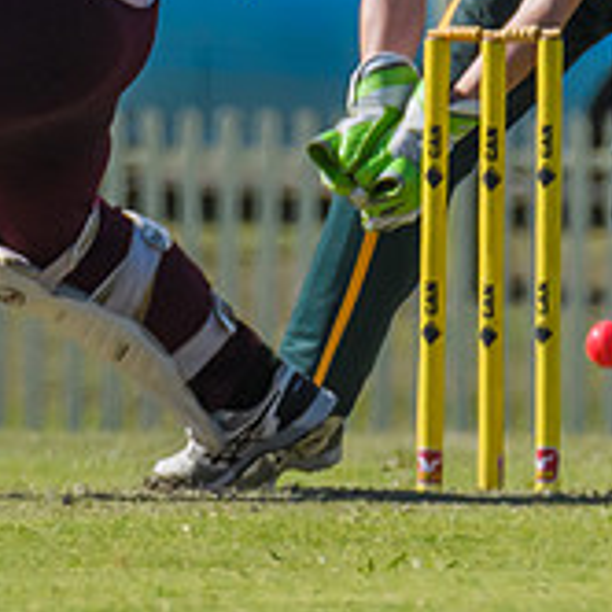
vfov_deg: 0.6
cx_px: -299
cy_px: -26
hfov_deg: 0.6
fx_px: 54426
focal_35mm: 2721
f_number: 6
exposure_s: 1/5000
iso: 640
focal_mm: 450
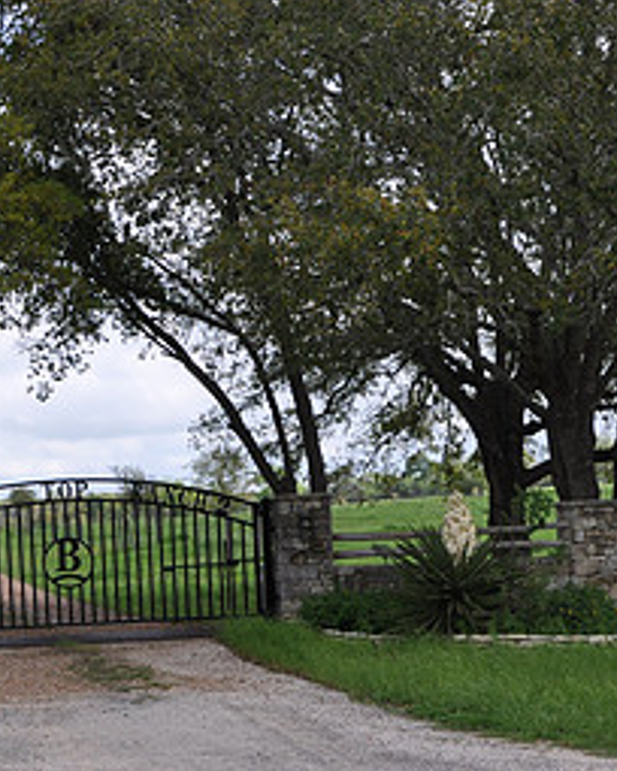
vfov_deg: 22.8
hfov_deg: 18.2
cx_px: 57
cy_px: 561
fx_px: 1895
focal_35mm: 83
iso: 200
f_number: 6.3
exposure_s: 1/160
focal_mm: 26
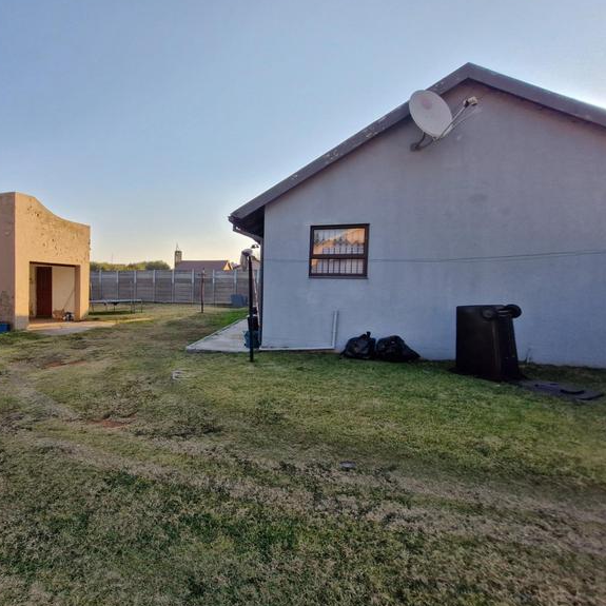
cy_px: 302
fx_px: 317
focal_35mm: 16
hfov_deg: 84.5
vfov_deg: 87.4
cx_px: 204
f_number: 2.2
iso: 50
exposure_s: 1/796
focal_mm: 1.74
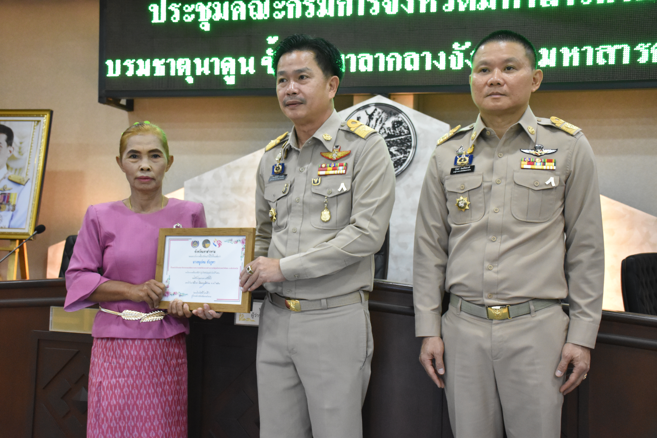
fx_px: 739
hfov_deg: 47.9
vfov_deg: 33.0
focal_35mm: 40
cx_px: 328
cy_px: 219
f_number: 5
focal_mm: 27
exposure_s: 1/100
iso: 3200
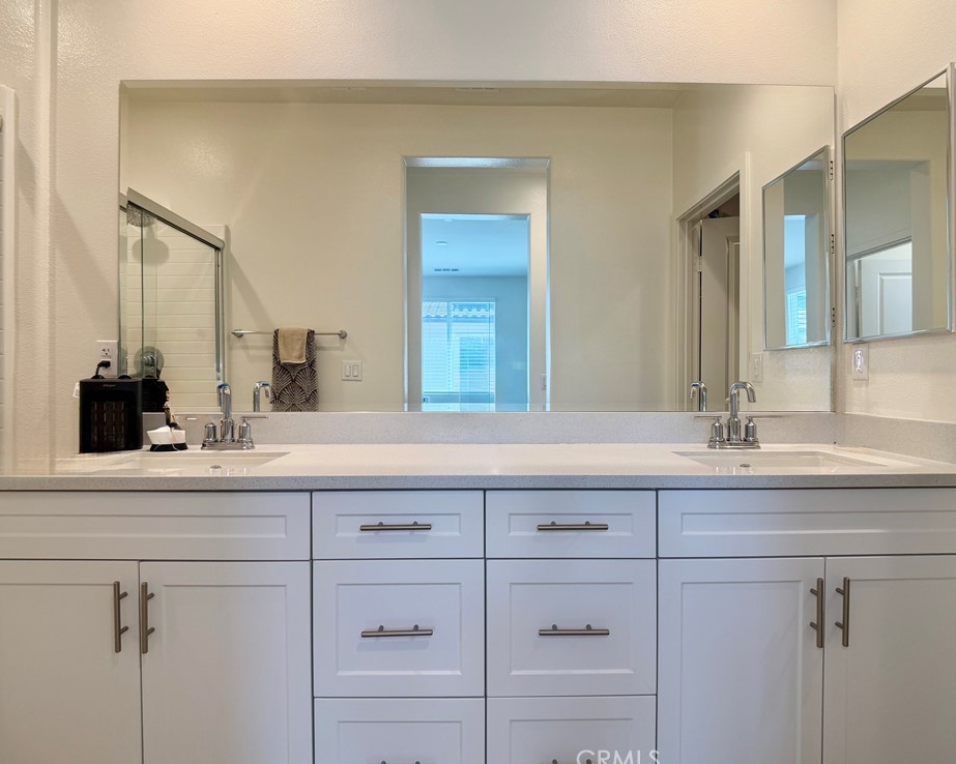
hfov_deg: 66.0
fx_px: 735
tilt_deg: -0.4
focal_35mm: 26
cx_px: 482
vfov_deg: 54.9
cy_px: 377
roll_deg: +0.0
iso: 100
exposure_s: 1/189
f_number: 1.78
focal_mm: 6.76
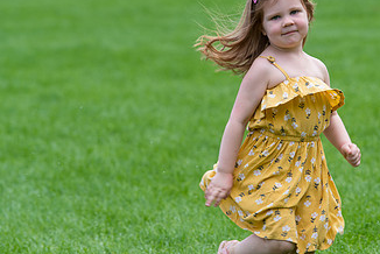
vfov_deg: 4.4
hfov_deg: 6.6
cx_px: 263
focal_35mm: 311
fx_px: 3286
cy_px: 100
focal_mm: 175
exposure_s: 1/320
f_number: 5
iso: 200
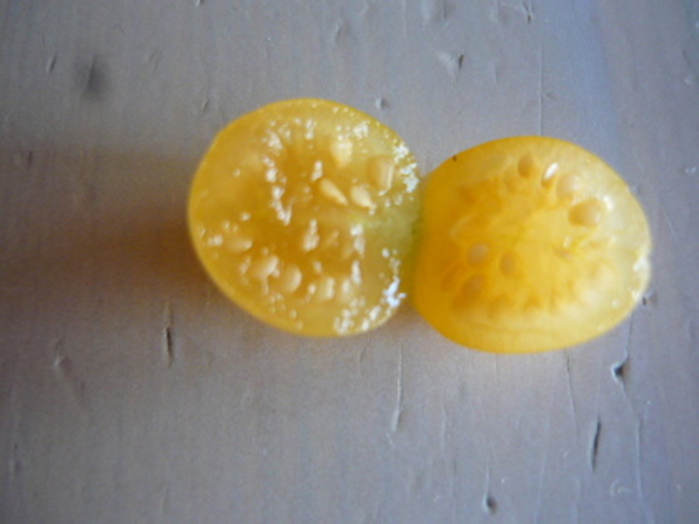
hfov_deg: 55.4
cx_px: 350
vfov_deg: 42.9
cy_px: 262
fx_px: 666
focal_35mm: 33
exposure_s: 1/30
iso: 250
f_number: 2.8
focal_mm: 5.5
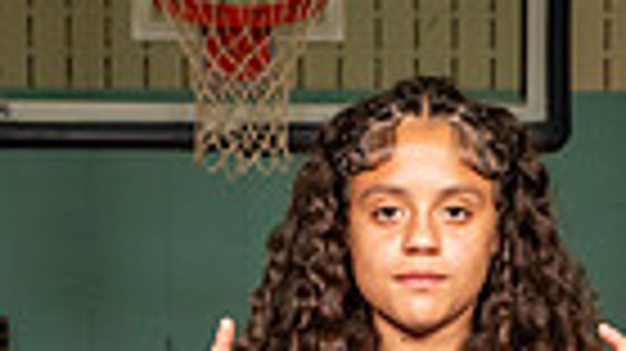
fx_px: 2256
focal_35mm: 136
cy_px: 891
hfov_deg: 15.8
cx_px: 306
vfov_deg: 8.1
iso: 640
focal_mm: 40
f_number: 6.3
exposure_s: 1/320
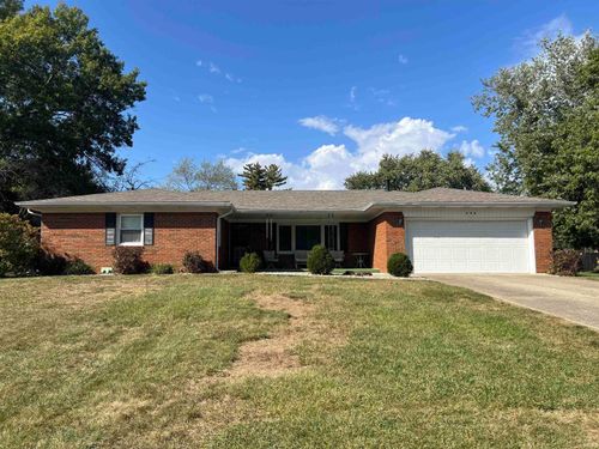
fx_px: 450
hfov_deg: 67.3
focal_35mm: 26
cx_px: 300
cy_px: 224
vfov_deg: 53.1
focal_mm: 5.7
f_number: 1.5
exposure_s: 1/3571
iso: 50
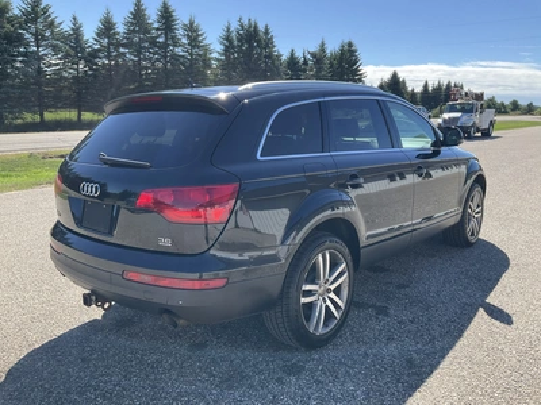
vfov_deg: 48.2
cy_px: 202
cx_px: 270
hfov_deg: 61.7
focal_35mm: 29
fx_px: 453
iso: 25
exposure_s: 1/620
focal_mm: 3
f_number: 1.8
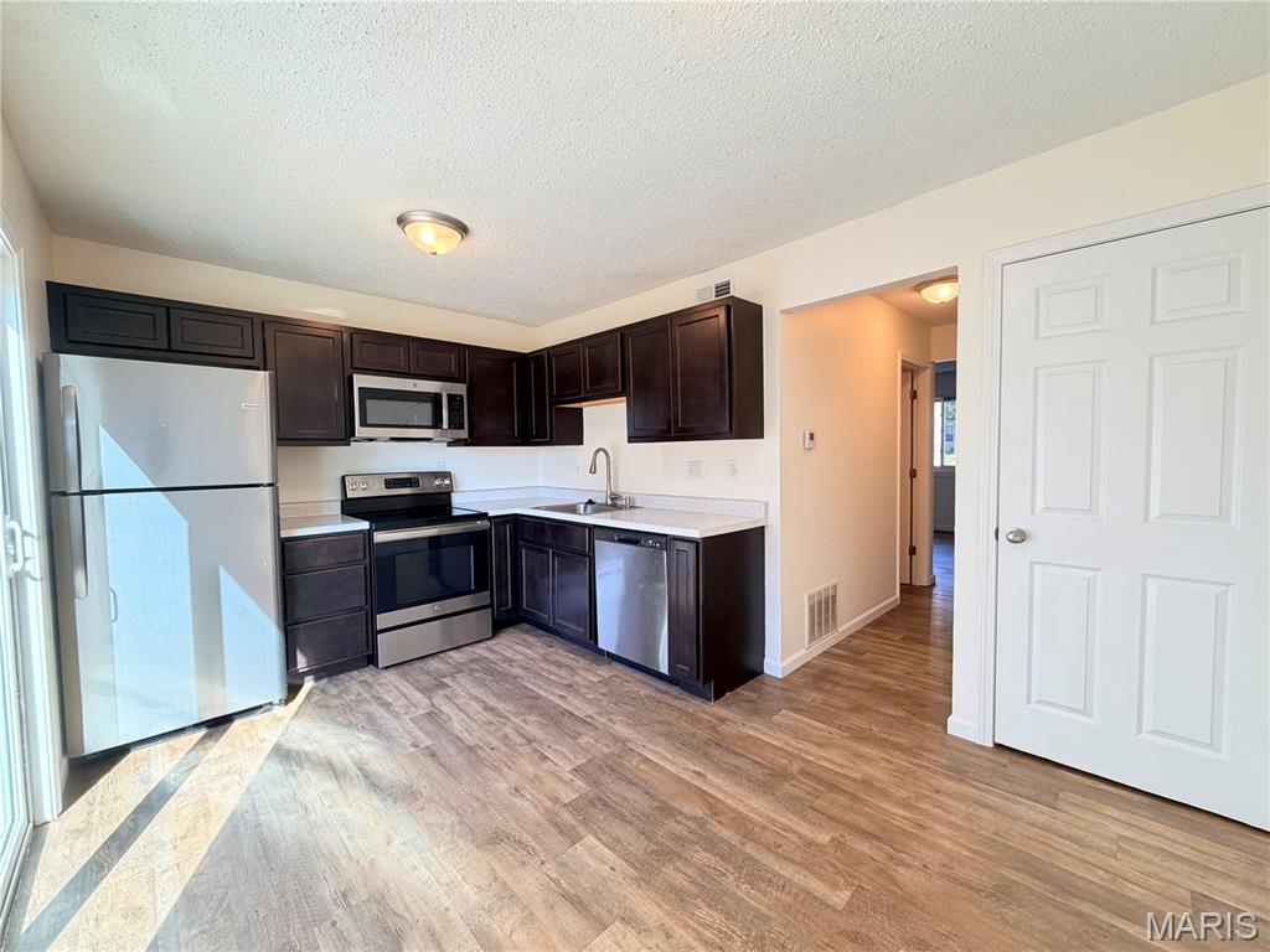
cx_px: 635
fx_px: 514
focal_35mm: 14
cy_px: 476
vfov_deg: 85.7
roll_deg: +0.4
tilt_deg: -1.6
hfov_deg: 102.1
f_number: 2.2
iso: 200
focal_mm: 2.22
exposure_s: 1/120
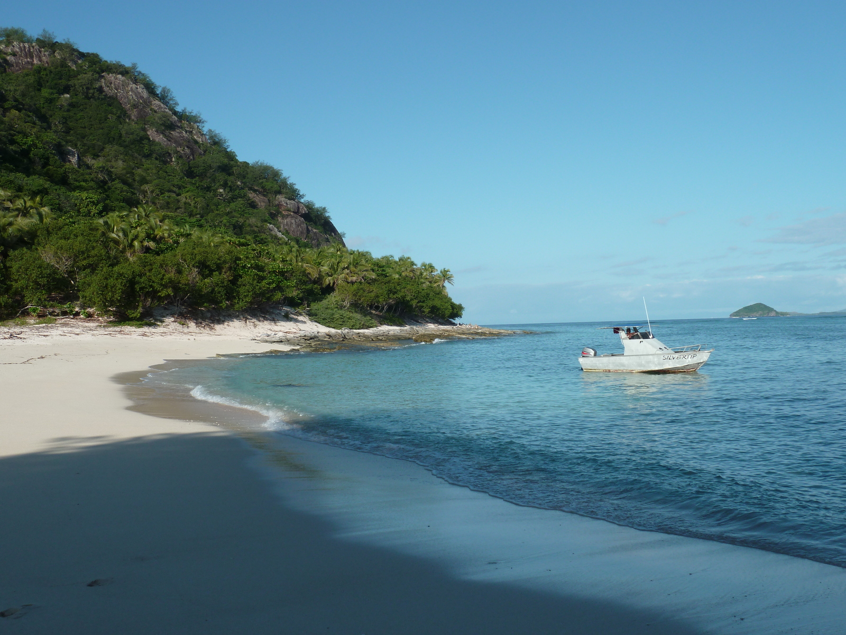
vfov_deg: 38.7
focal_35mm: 37
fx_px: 904
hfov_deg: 50.1
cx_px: 423
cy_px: 318
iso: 80
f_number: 5
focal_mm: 6.1
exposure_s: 1/500
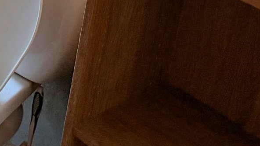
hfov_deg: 18.2
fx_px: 696
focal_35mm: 101
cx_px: -155
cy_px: -109
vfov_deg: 11.2
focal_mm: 6.76
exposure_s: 1/60
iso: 500
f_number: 1.78
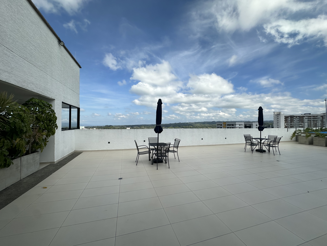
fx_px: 132
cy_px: 123
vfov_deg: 85.7
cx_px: 164
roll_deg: -0.5
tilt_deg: +0.4
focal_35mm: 14
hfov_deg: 102.1
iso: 50
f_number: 2.2
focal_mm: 2.22
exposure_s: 1/2882
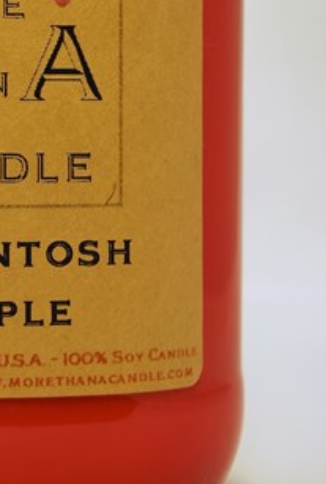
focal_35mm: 137
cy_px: 102
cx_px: -6
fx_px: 1850
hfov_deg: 10.0
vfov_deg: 14.9
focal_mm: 44
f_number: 5.3
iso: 200
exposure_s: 1/100
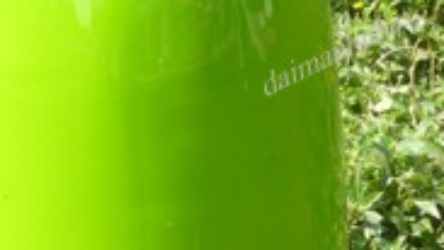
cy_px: 328
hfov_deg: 16.1
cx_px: 163
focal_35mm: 133
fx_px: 1566
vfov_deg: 9.0
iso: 100
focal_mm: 5.8
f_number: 2.8
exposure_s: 1/500
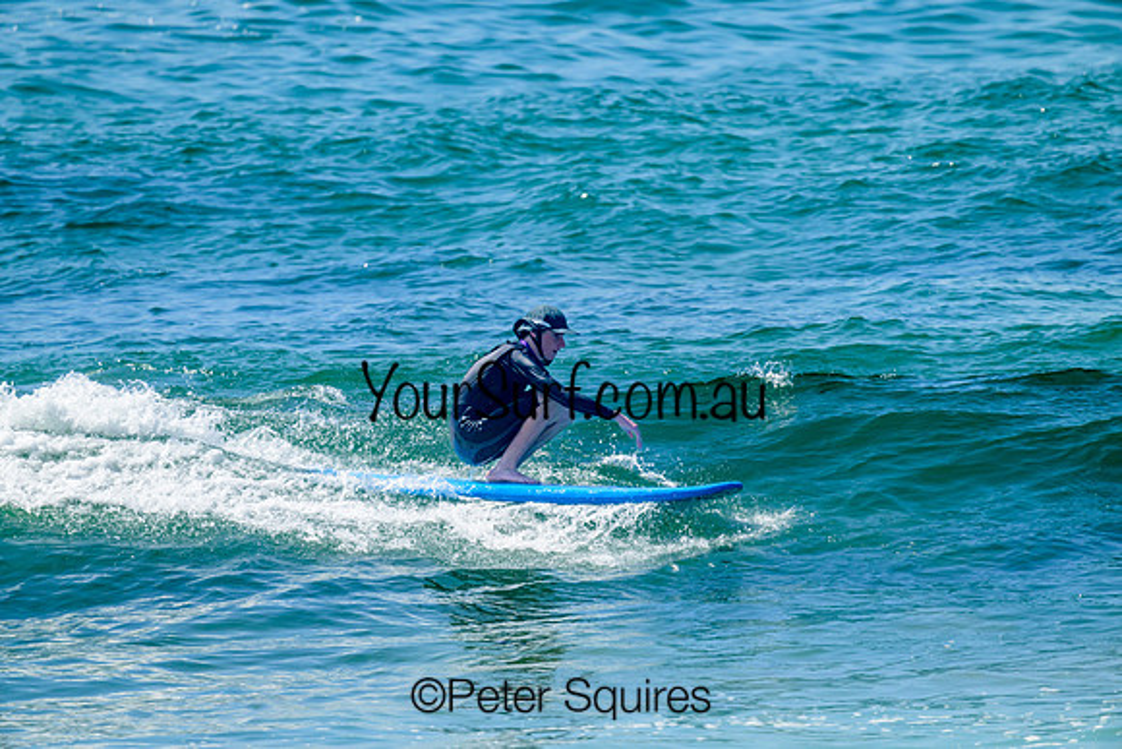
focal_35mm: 1120
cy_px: 374
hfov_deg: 1.8
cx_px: 561
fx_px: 34913
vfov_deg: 1.2
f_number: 9
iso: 560
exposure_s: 1/2000
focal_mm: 1120
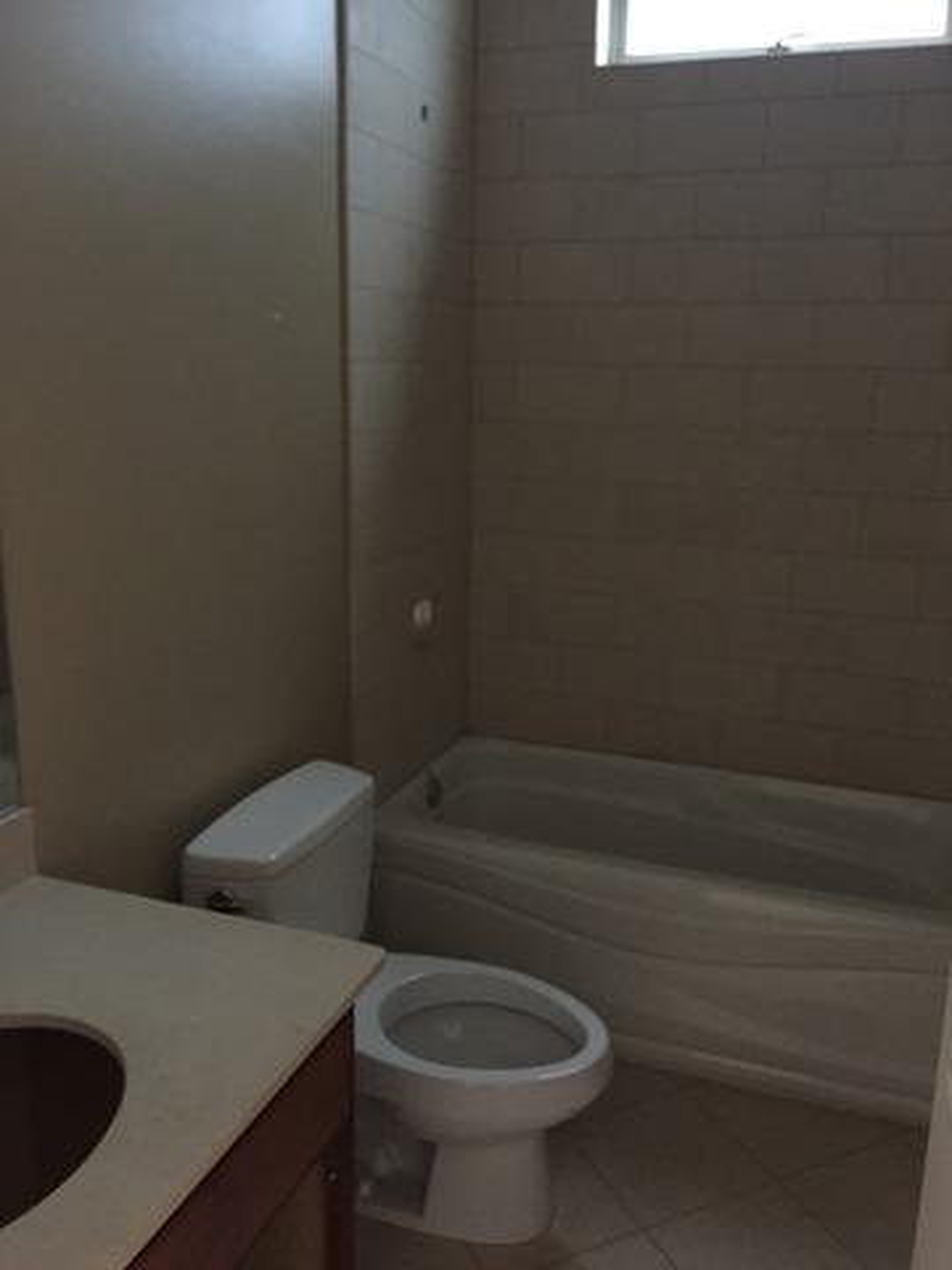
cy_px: 635
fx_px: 1063
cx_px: 476
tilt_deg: -13.1
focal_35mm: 29
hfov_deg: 48.2
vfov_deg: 61.7
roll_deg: -0.9
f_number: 2.2
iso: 500
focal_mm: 4.15
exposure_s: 1/15
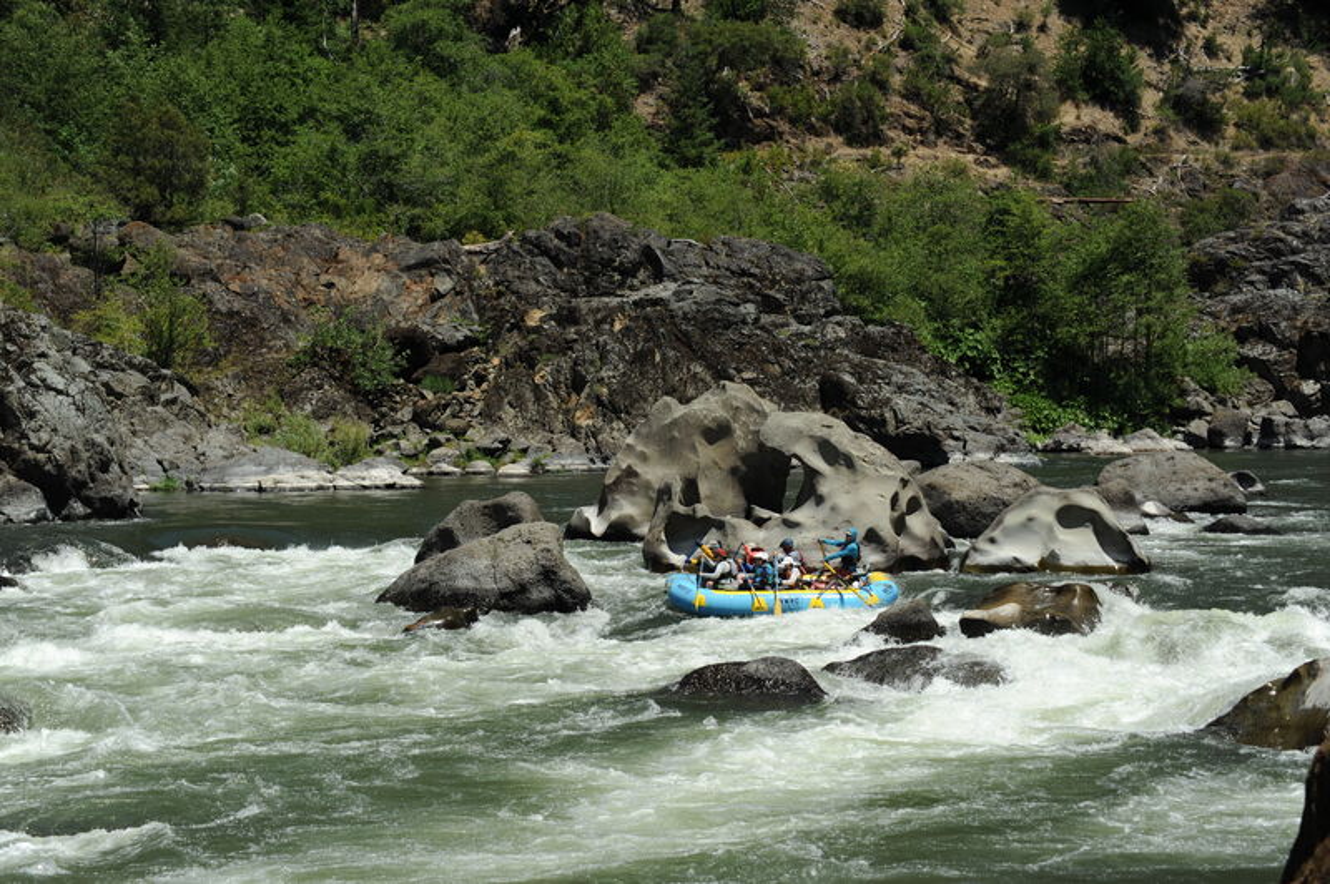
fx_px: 3691
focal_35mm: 100
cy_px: 442
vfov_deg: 13.7
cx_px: 665
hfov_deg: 20.4
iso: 200
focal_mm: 100
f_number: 6.3
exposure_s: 1/1000
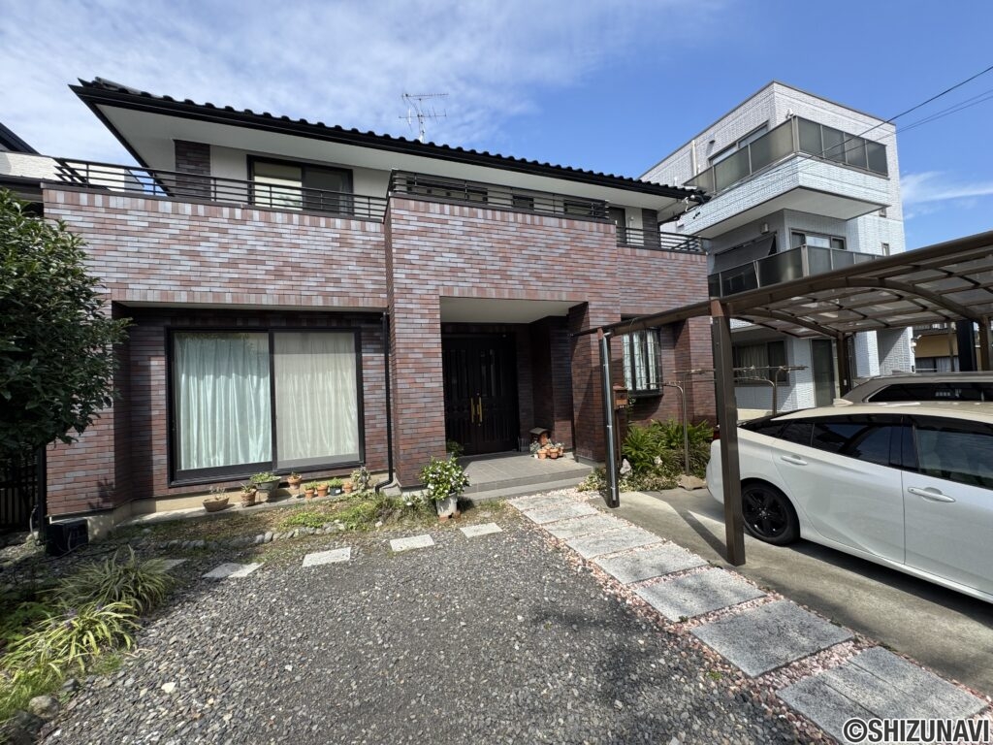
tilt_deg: +2.2
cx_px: 496
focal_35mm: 14
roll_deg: +3.3
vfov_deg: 85.7
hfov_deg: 102.1
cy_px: 372
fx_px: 402
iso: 40
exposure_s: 1/849
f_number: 2.2
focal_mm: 2.22
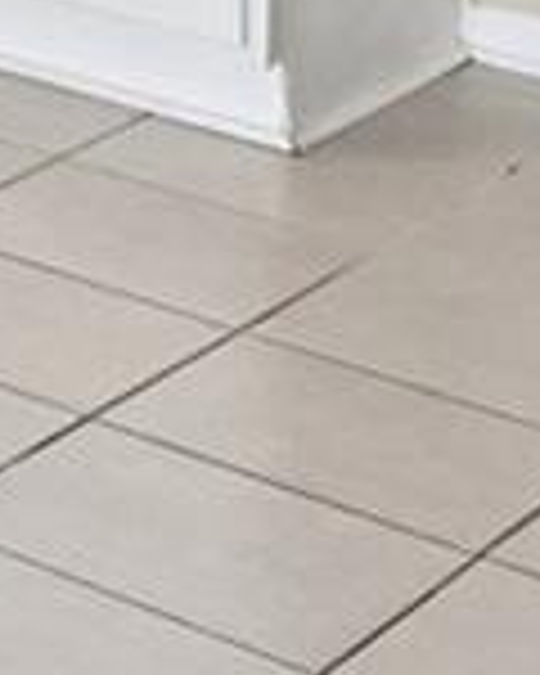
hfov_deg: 7.2
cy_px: -1022
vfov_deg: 10.7
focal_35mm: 150
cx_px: -1710
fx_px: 2997
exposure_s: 1/80
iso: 400
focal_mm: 10
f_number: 8
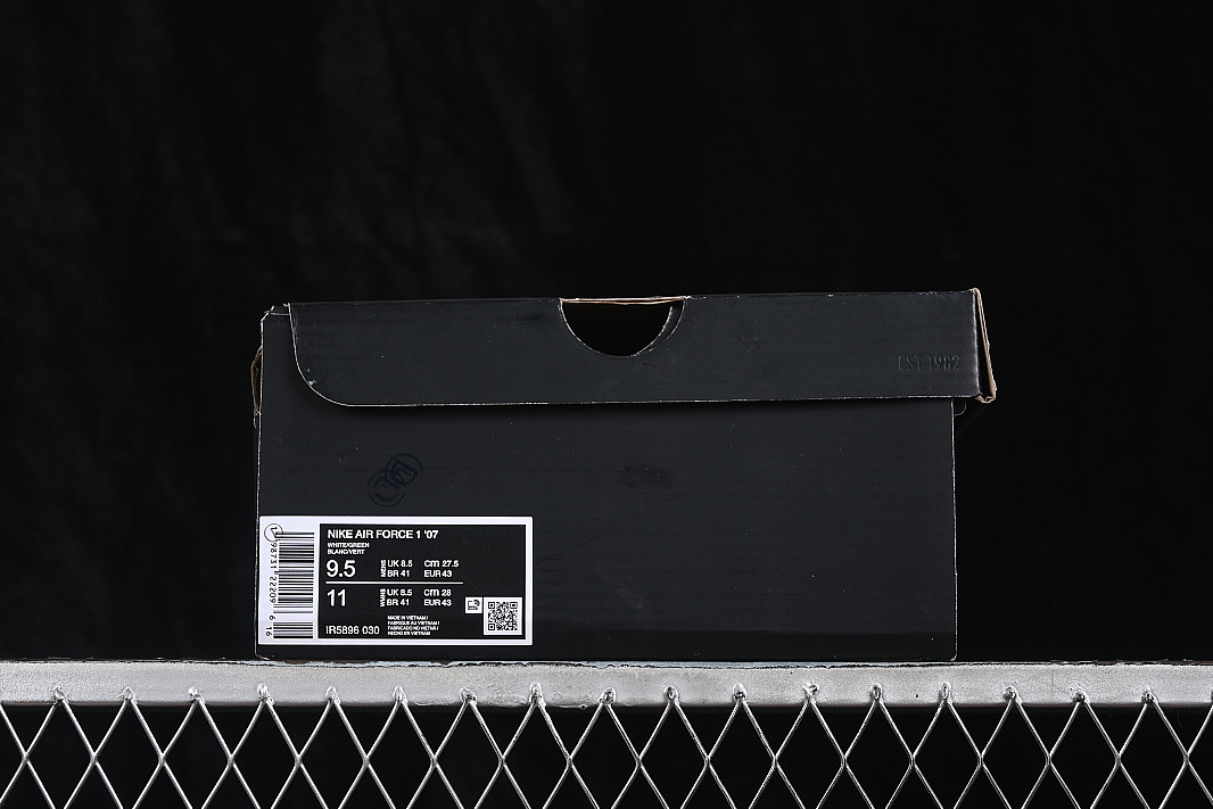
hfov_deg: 26.6
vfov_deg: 18.0
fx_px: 2561
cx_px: 605
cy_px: 405
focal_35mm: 76
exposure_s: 1/60
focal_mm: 50
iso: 160
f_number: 6.3
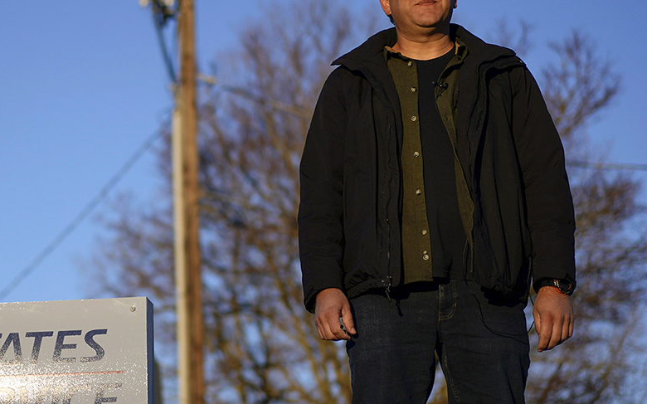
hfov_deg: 17.9
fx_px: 2027
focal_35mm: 115
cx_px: 82
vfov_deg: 11.4
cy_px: 250
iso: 80
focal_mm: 55
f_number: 1.8
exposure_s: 1/4000
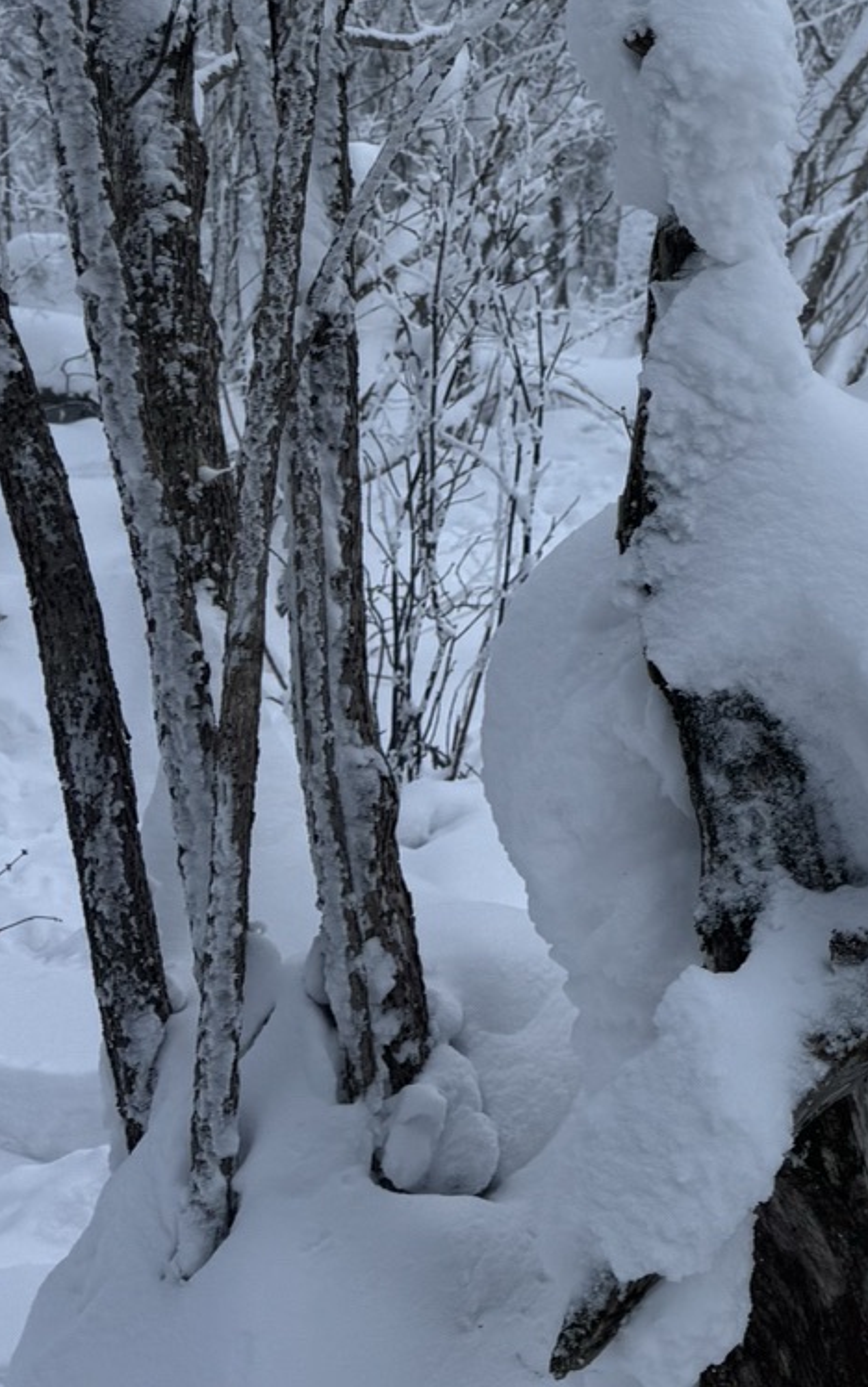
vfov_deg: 29.1
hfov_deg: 17.7
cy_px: 156
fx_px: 2572
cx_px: 1178
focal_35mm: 68
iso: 80
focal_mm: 6.76
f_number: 1.78
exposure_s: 1/1721
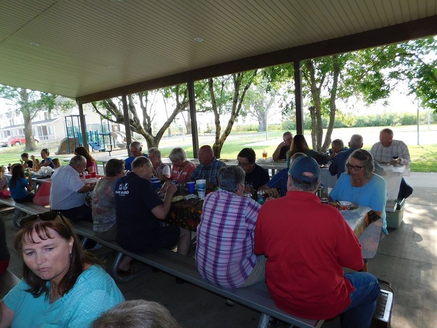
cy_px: 164
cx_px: 218
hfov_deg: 73.9
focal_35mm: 23
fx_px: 290
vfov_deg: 58.9
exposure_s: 1/100
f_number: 3
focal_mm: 4
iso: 125
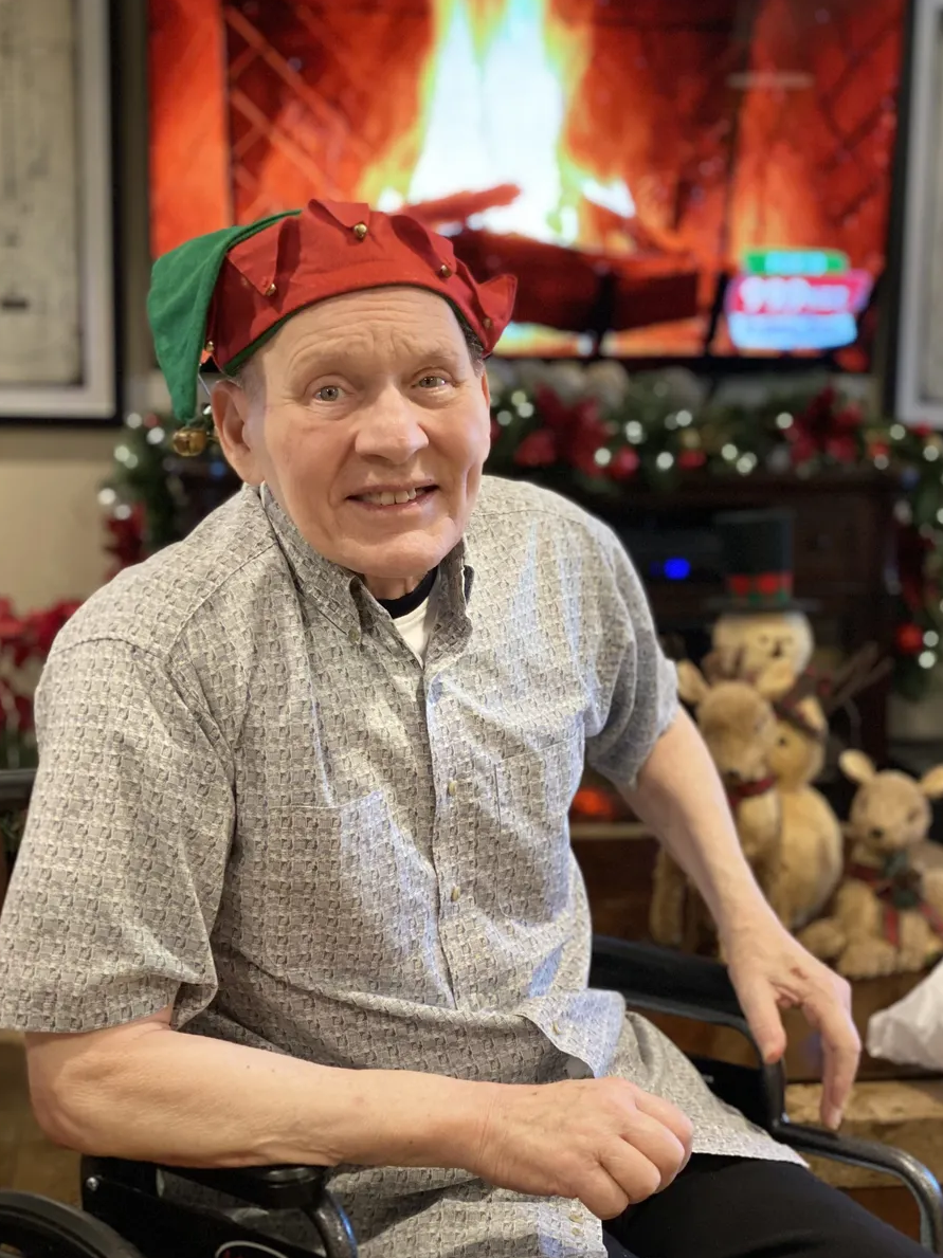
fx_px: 2035
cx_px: 498
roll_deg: -1.4
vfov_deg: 34.4
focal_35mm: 56
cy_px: 622
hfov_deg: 26.1
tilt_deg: -7.1
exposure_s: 1/40
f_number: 2
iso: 250
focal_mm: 6
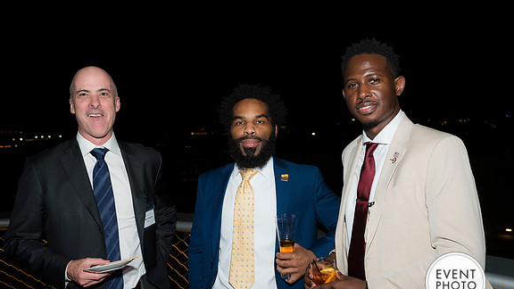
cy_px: 169
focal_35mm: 38
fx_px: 518
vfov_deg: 31.1
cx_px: 257
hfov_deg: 52.8
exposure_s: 1/125
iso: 800
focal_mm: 36
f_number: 5.6
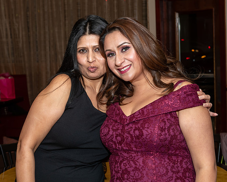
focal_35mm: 77
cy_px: 82
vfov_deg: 19.8
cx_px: 71
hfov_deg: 24.5
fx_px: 519
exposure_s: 1/250
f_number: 5.6
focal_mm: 40
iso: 400
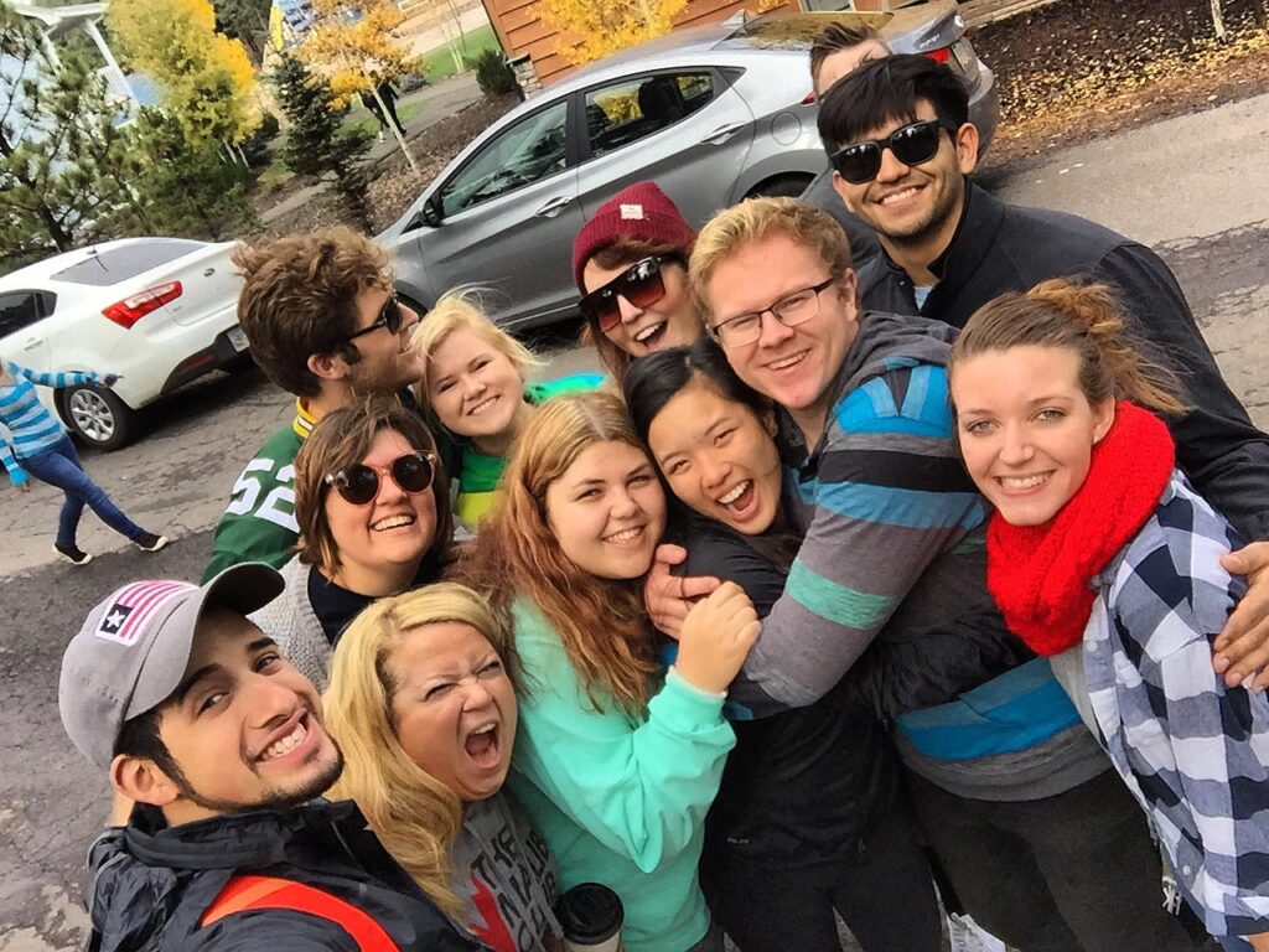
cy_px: 476
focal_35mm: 31
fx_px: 1136
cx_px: 634
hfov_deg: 58.4
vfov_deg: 45.4
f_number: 2.2
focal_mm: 2.65
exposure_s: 1/375
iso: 32
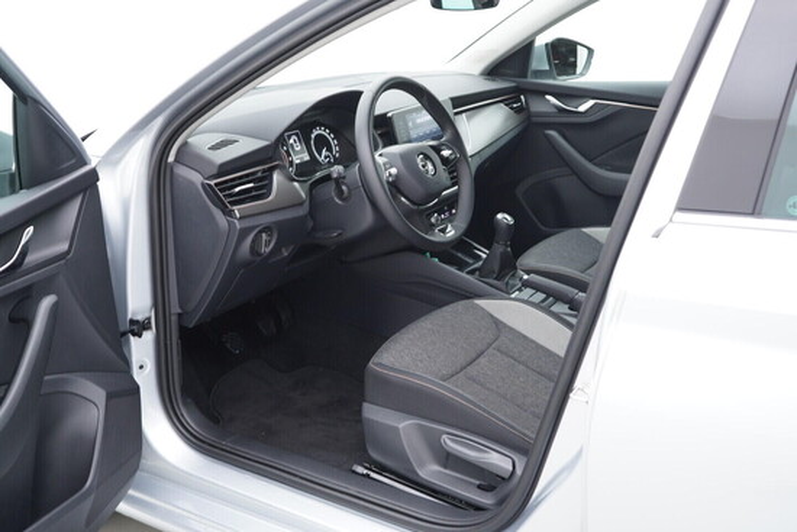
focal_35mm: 36
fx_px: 797
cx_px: 398
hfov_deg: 53.1
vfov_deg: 36.9
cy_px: 266
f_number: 2.8
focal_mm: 24
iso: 160
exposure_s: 1/40
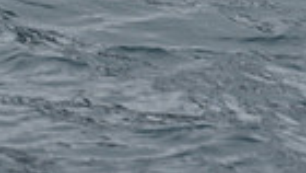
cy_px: -407
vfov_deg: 2.2
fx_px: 4401
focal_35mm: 542
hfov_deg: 4.0
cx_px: -5
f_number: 10
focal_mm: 125
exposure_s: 1/800
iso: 250
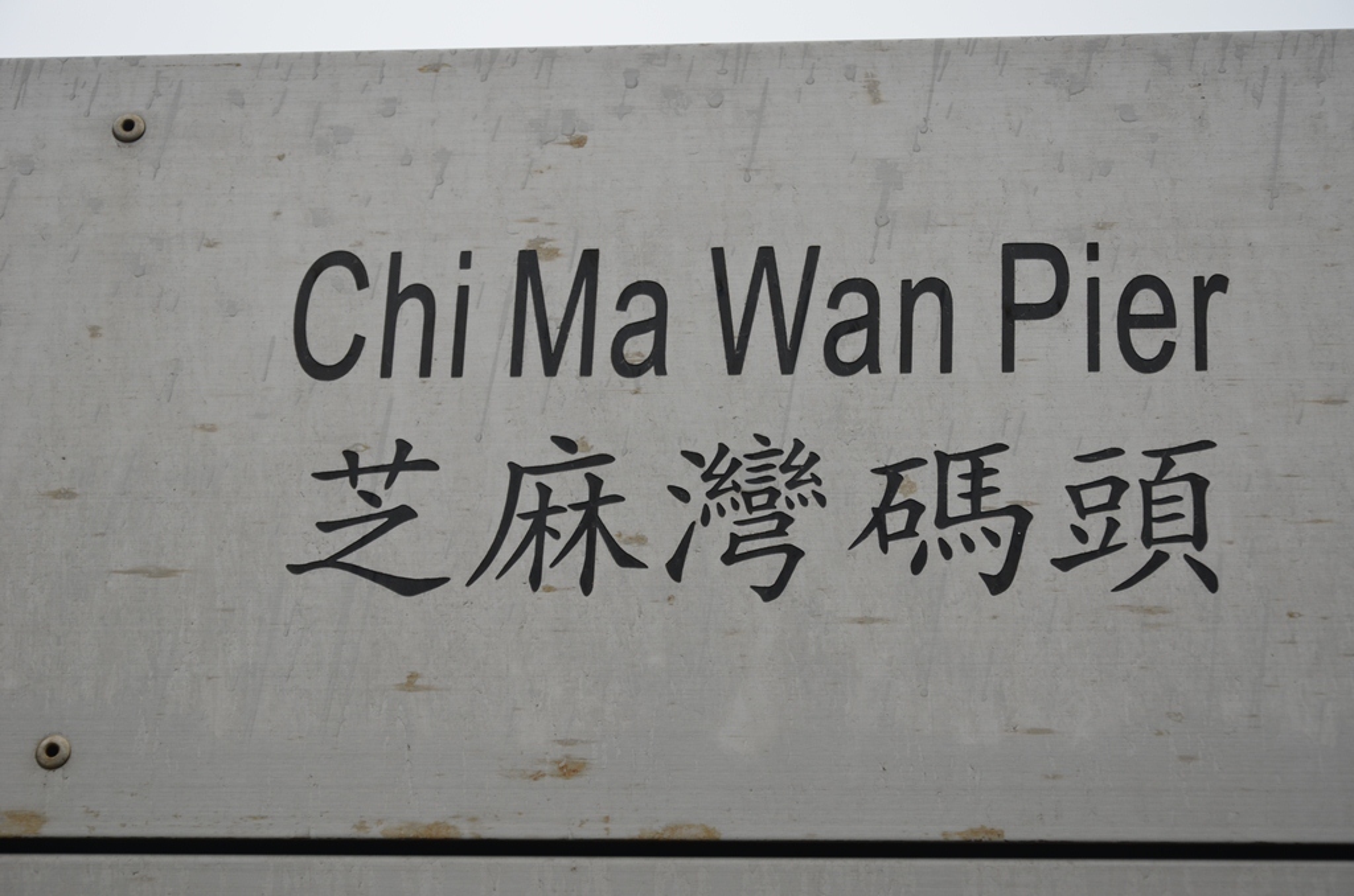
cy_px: 448
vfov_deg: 13.8
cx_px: 677
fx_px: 3715
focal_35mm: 99
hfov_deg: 20.7
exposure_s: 1/200
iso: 200
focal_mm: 66
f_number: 7.1
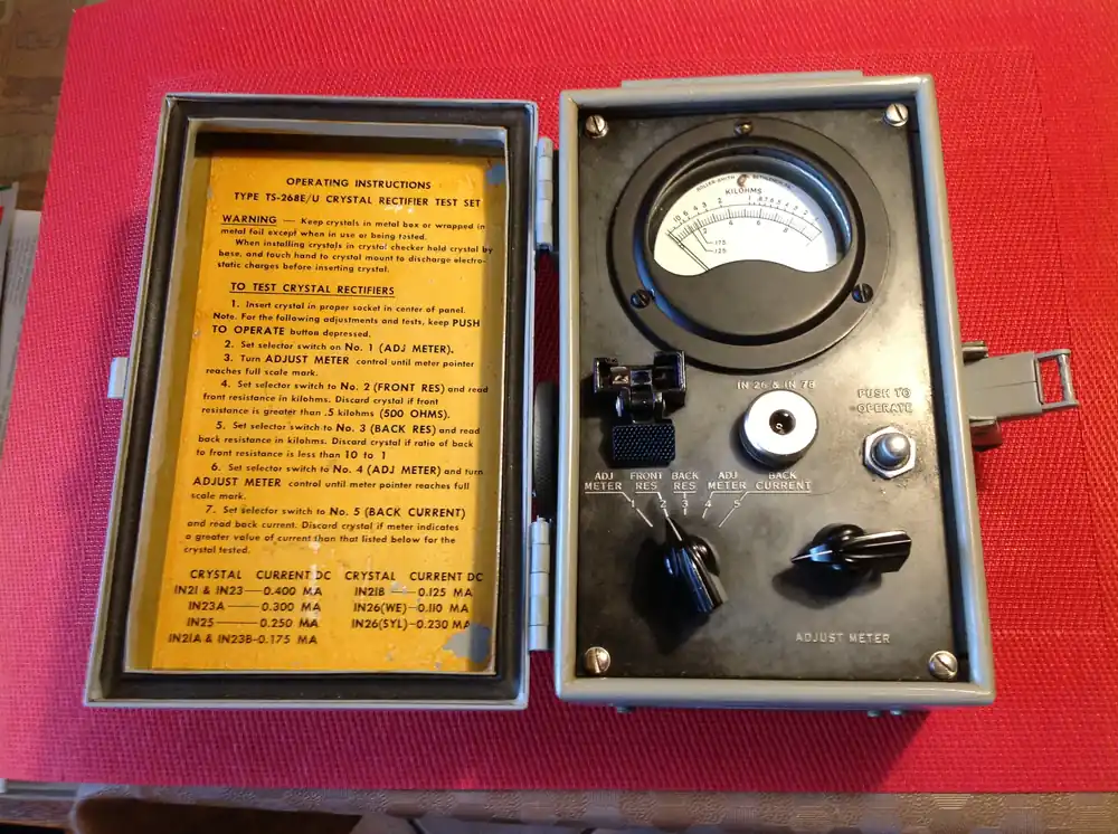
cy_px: 417
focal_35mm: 35
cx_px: 559
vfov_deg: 40.6
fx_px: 1128
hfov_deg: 52.7
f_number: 2.4
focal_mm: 4.28
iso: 160
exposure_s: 1/15
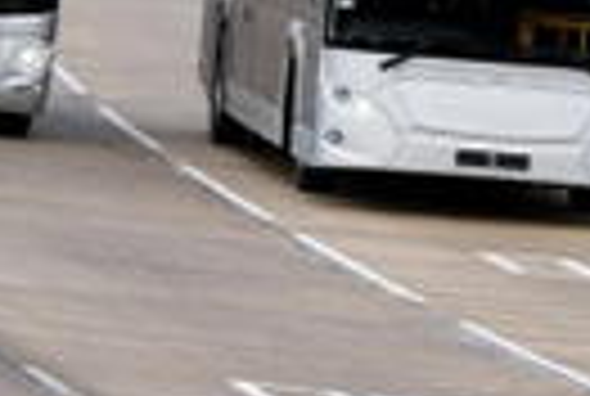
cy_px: -86
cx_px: 493
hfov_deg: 3.1
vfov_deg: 2.1
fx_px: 10808
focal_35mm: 658
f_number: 5.6
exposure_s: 1/640
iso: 1250
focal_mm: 180
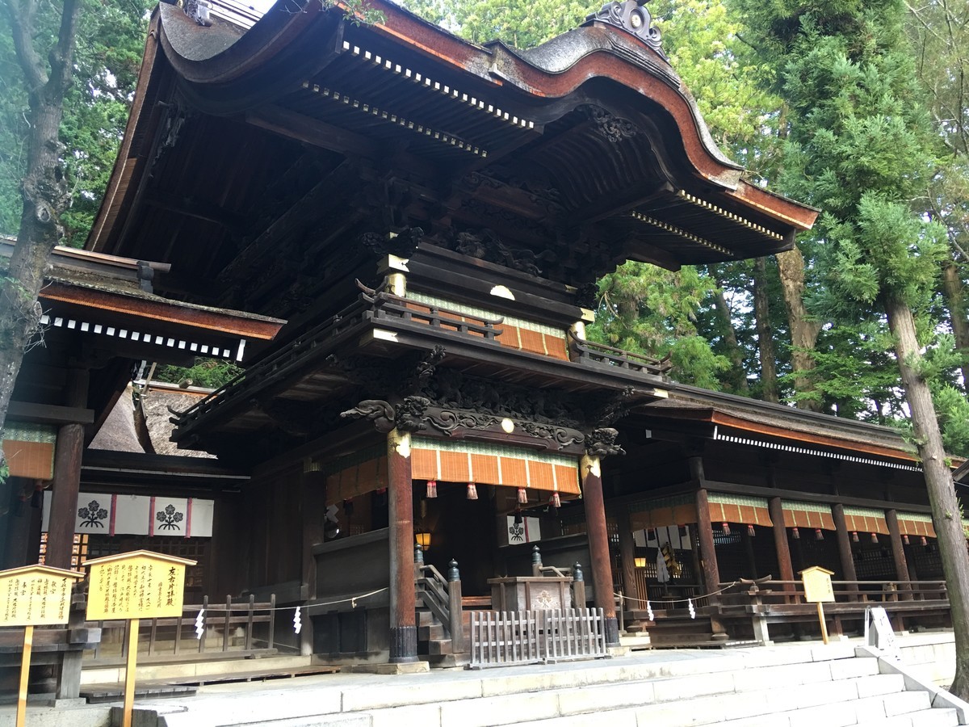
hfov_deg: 61.7
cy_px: 364
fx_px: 812
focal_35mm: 29
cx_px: 484
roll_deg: +4.2
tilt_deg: +20.3
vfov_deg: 48.2
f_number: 2.2
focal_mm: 4.15
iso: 40
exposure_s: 1/30
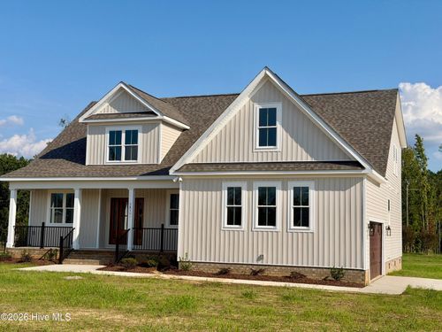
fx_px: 613
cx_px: 221
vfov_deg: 30.3
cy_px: 166
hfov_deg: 39.7
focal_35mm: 48
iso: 64
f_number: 1.78
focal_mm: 6.76
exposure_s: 1/6536
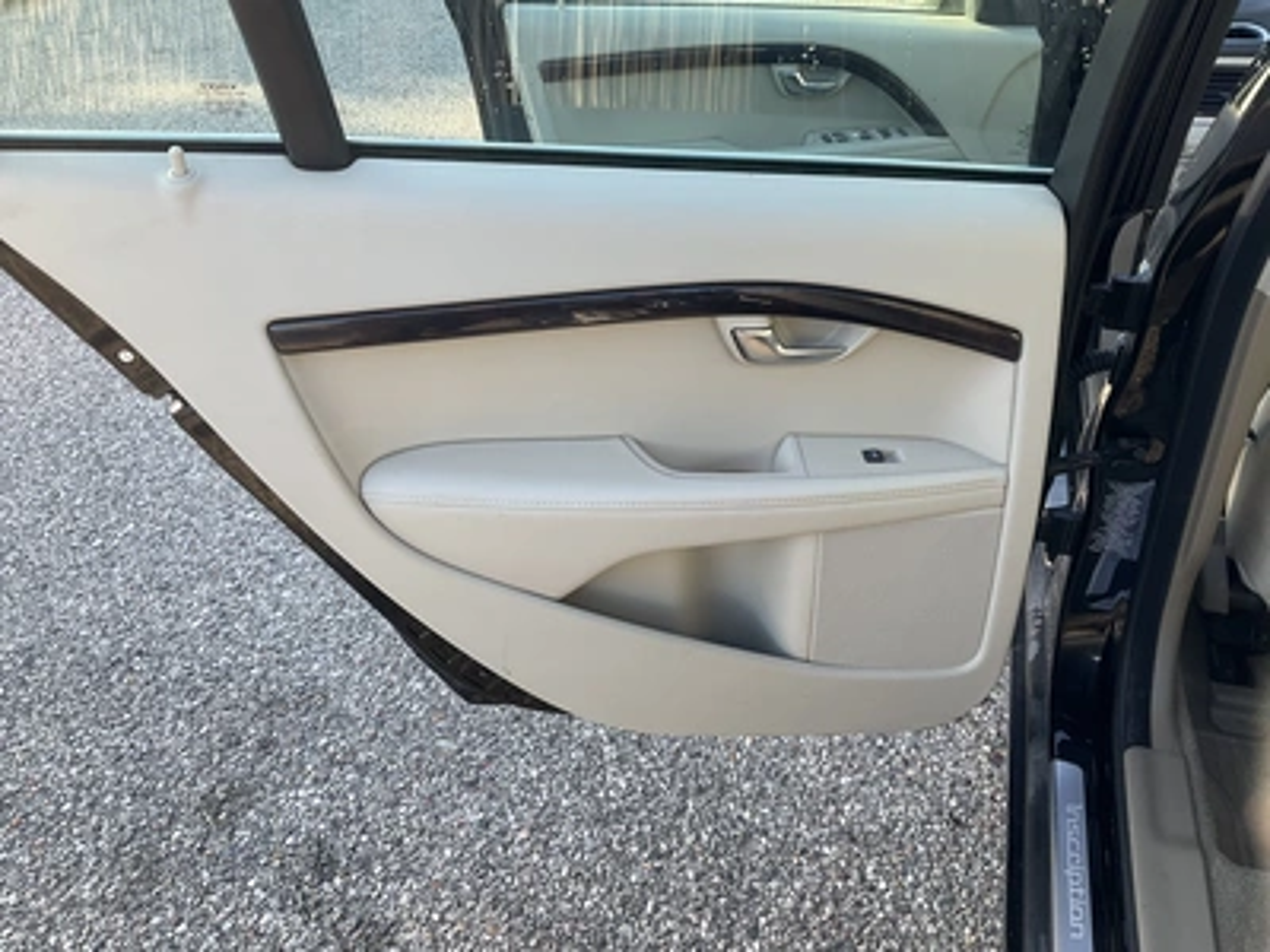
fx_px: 1064
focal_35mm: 29
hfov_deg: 61.7
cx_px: 635
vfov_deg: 48.2
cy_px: 476
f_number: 1.8
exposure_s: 1/122
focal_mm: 3
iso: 20
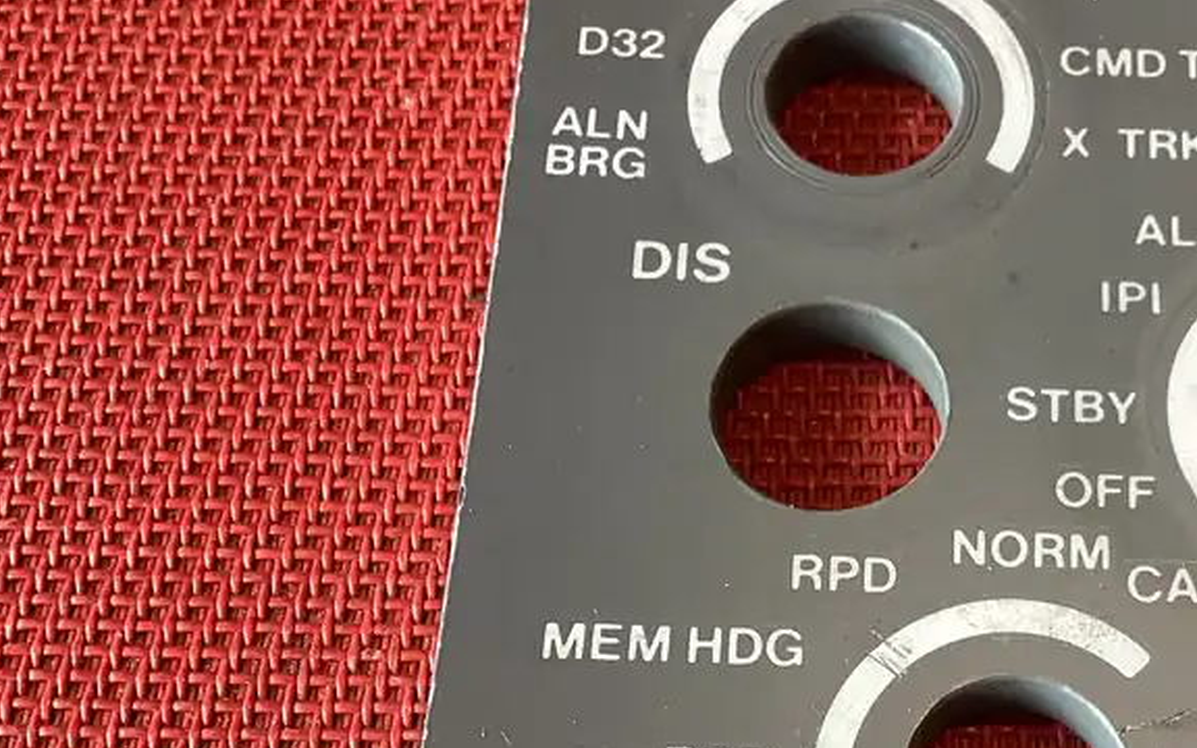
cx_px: 941
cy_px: 507
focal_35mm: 57
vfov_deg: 22.6
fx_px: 1859
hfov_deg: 34.7
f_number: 2.4
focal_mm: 3.3
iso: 100
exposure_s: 1/50
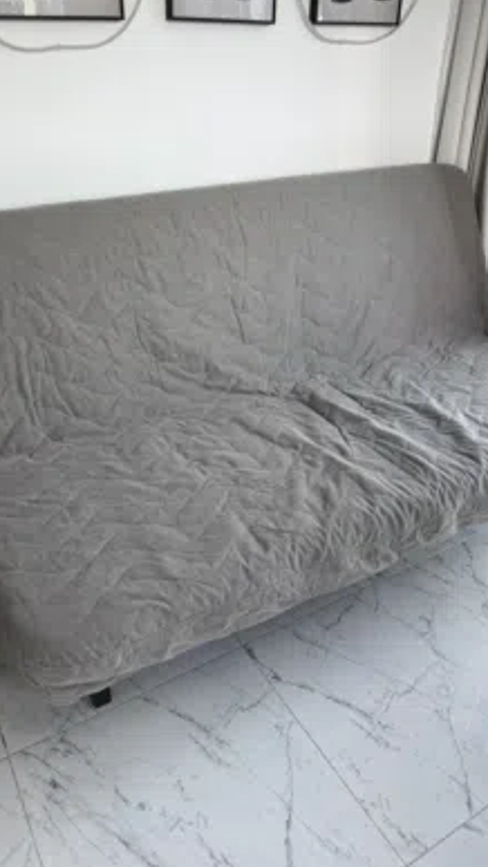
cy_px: 426
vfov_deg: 69.8
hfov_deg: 42.9
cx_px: 226
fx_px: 620
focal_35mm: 27
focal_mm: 6.76
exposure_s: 1/60
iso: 250
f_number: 1.78
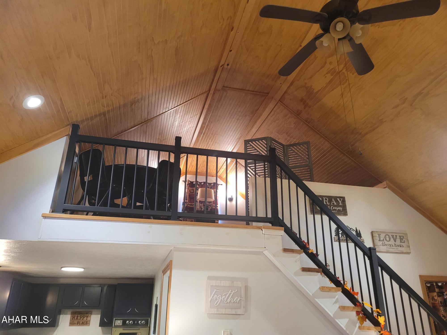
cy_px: 168
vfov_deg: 53.1
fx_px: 336
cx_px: 224
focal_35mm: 26
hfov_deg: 67.3
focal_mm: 5.4
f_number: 1.8
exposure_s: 1/40
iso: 320
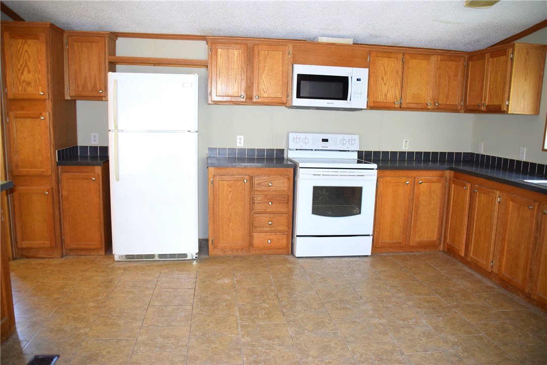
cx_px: 274
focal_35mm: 27
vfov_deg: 48.0
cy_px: 182
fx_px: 410
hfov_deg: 67.4
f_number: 4
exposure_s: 1/60
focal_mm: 18
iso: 800
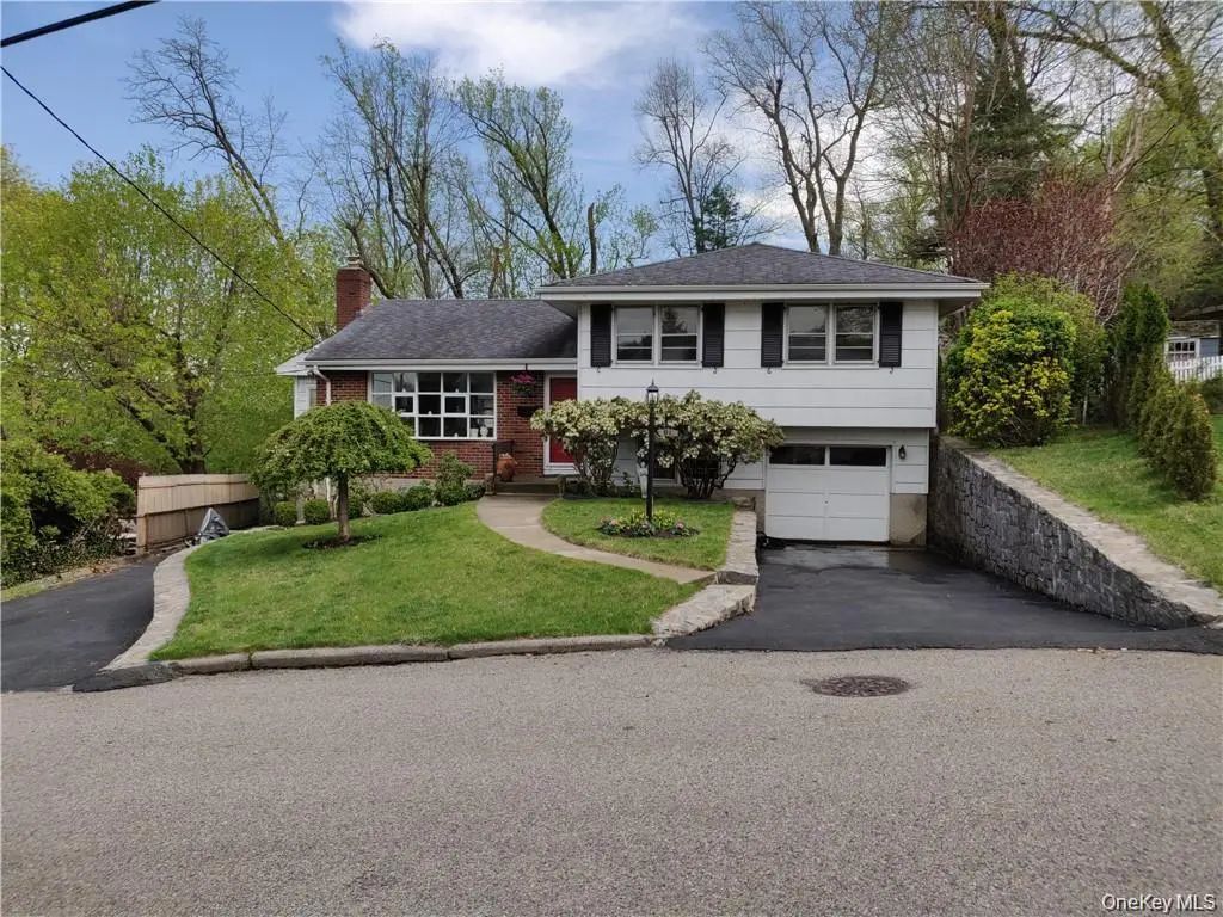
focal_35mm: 25
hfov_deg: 69.4
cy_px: 458
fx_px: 883
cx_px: 612
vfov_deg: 54.9
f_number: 1.7
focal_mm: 4.25
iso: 100
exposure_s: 1/1136
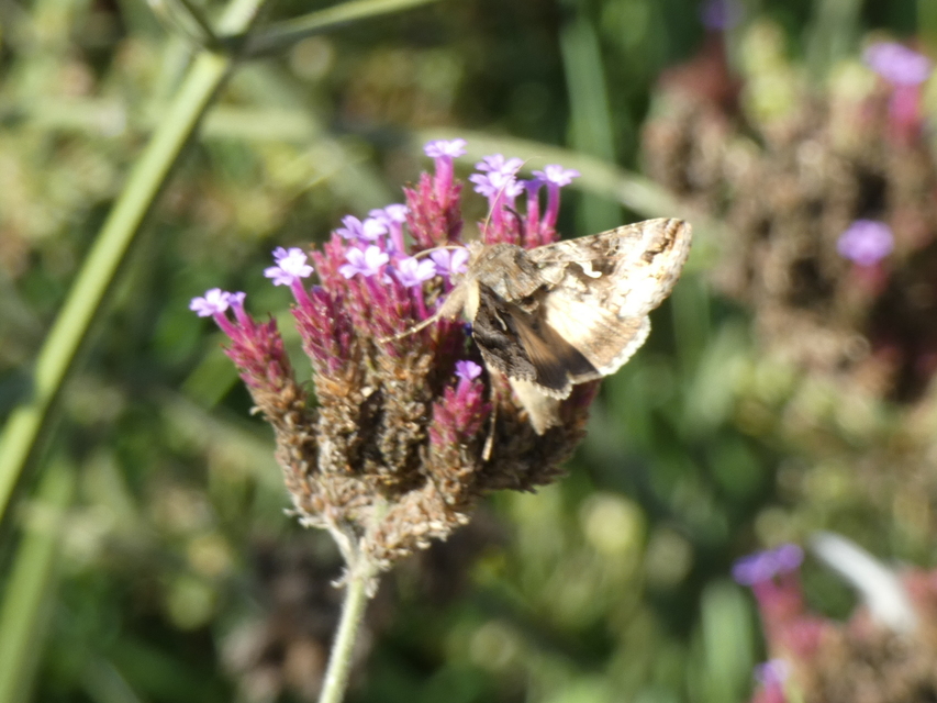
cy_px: 352
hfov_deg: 7.2
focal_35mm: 274
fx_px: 7418
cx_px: 468
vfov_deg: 5.4
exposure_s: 1/80
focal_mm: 49.1
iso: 125
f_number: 5.5
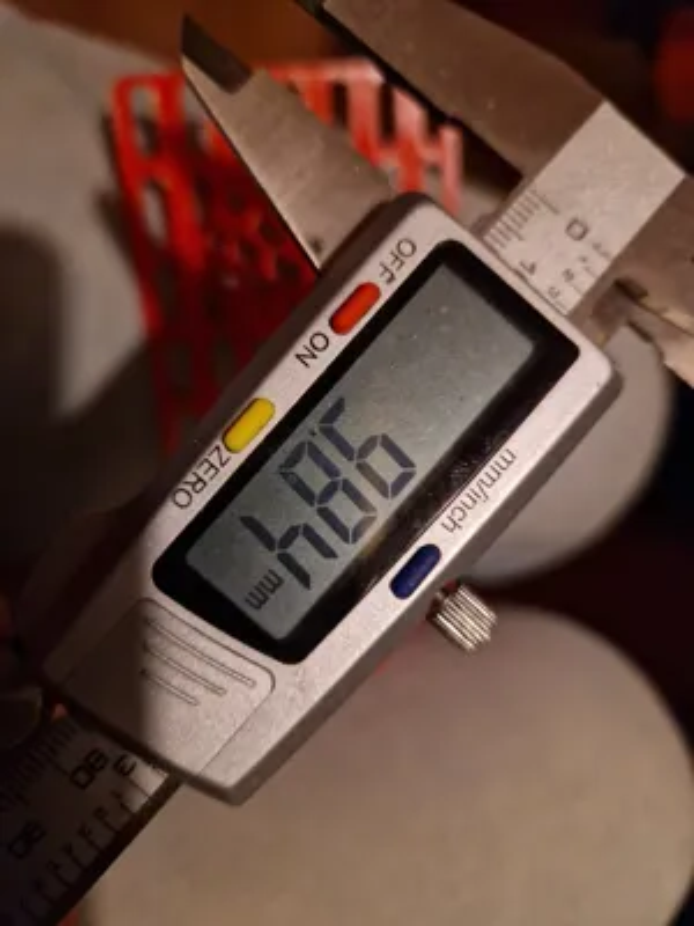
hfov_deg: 58.9
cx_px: 347
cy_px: 463
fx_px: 615
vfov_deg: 73.9
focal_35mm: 23
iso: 1000
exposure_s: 1/25
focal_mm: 5.4
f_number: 1.8
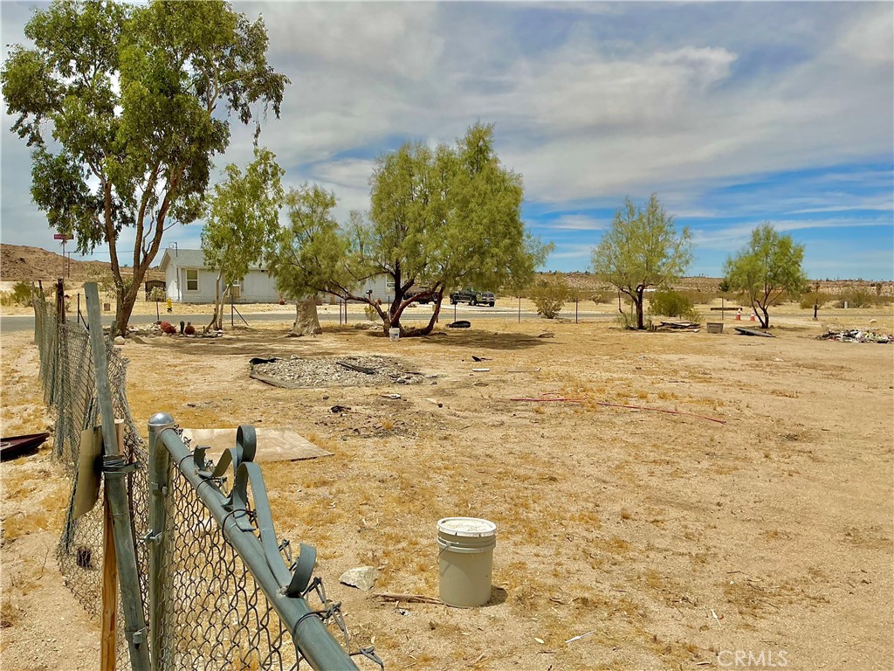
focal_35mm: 29
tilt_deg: -2.4
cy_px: 336
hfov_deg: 61.7
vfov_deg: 48.2
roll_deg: +0.1
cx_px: 447
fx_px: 749
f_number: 1.8
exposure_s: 1/5263
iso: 25
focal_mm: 3
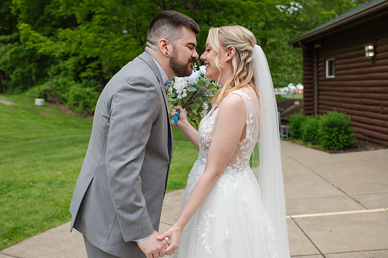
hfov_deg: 52.4
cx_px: 194
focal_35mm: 37
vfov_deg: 36.3
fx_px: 394
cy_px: 129
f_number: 3.5
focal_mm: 35
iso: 100
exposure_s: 1/500
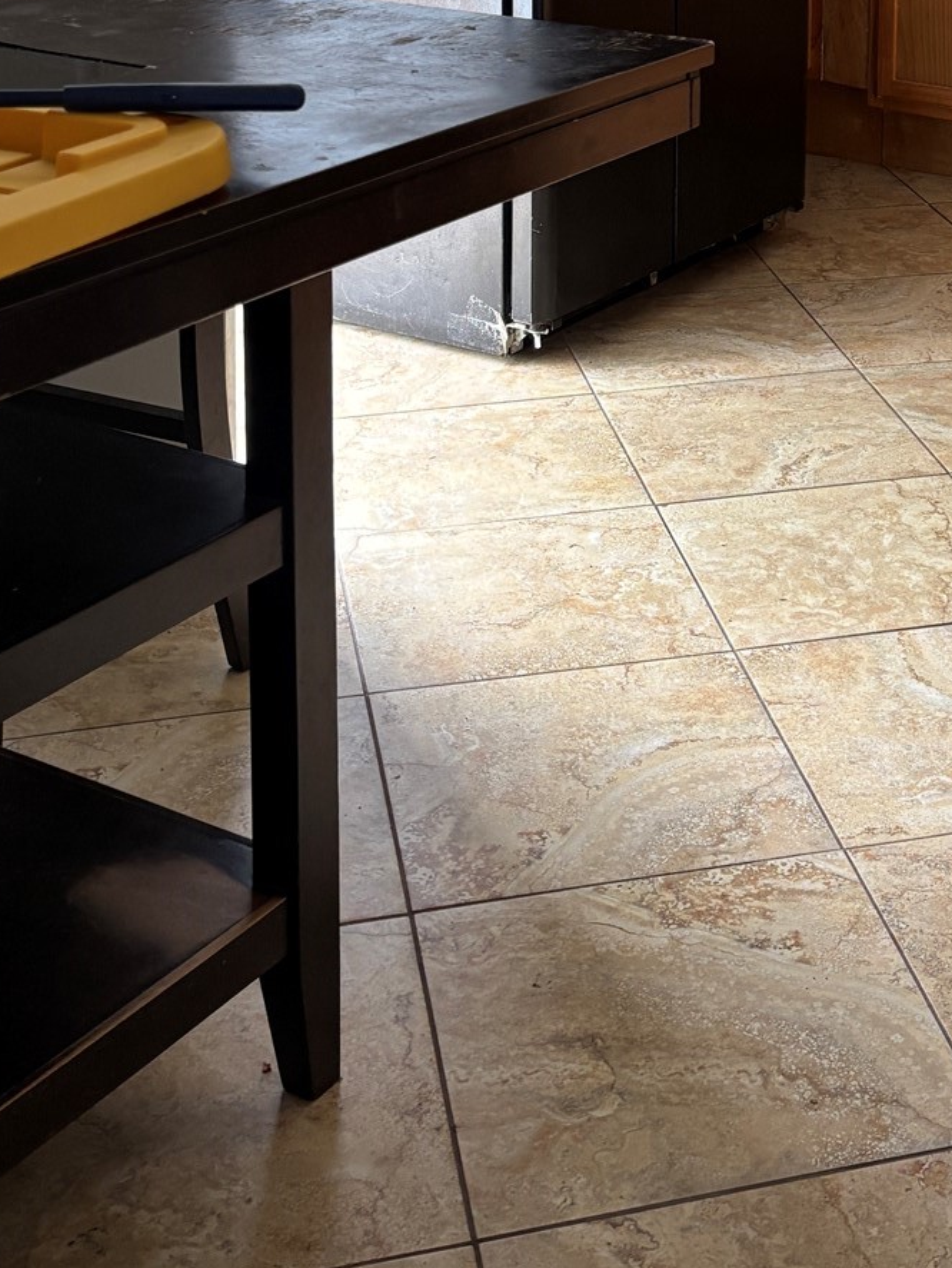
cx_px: 825
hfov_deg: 23.9
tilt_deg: -9.3
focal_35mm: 60
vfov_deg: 29.4
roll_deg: -1.4
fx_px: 2199
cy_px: -79
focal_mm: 5.96
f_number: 1.6
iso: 125
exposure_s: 1/121
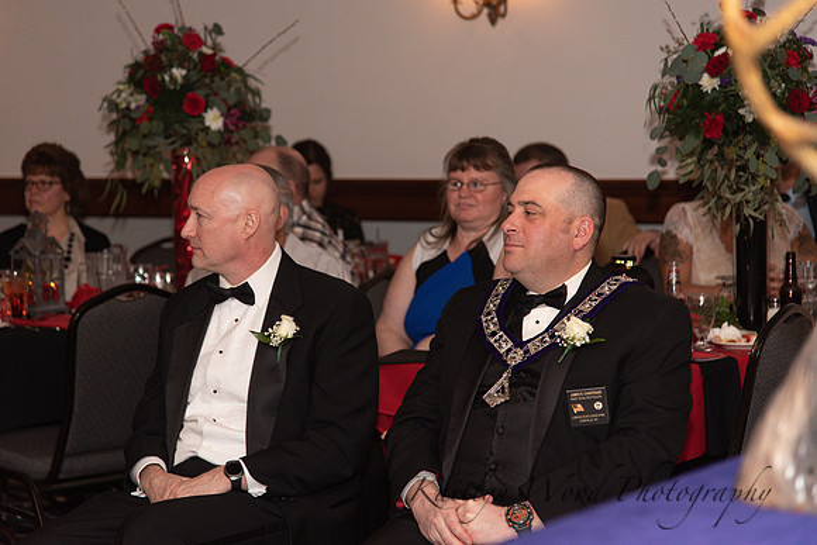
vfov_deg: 13.0
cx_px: 408
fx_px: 2383
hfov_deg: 19.5
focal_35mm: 105
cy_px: 272
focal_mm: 105
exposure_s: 1/200
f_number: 4
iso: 800
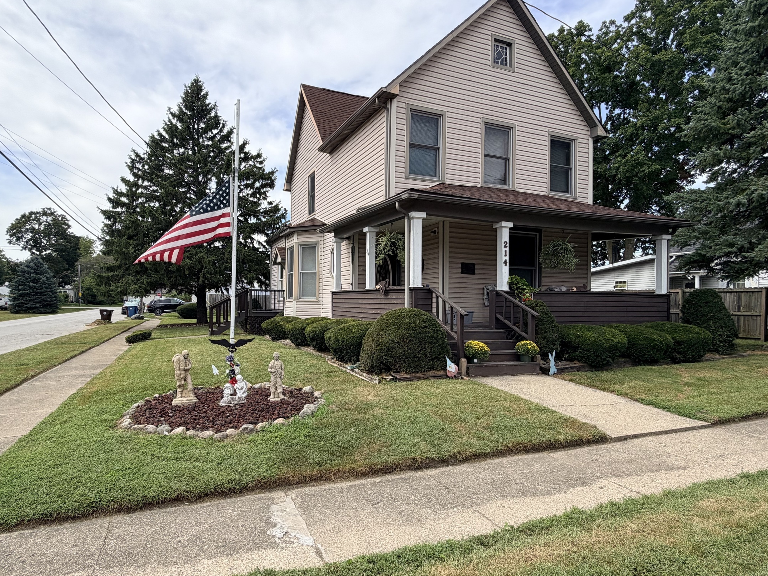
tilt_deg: +0.6
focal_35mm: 20
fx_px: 444
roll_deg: -0.3
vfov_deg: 65.9
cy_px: 301
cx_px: 342
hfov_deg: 81.5
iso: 25
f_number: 2.2
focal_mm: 2.22
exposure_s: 1/770
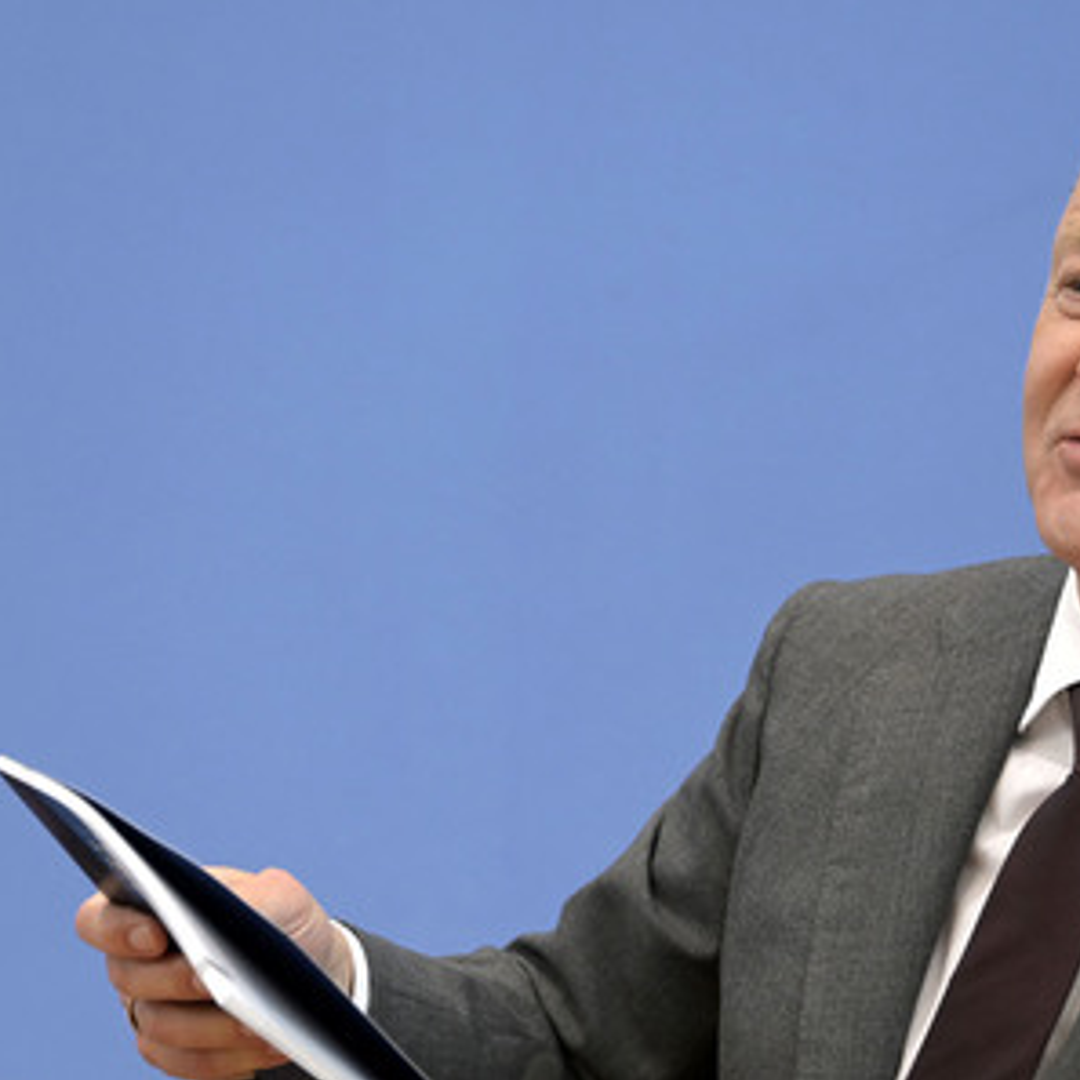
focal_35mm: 161
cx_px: 755
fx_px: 5683
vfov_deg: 10.9
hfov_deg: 10.8
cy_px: 538
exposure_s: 1/800
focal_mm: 125
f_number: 5.6
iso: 5000
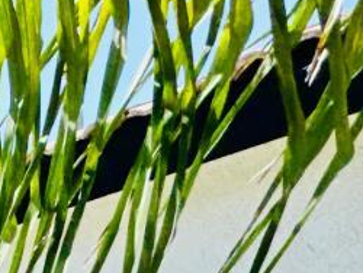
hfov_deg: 13.6
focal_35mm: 84
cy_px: 400
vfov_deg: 16.2
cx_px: -581
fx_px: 882
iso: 40
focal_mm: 2.22
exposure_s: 1/1006
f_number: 2.2
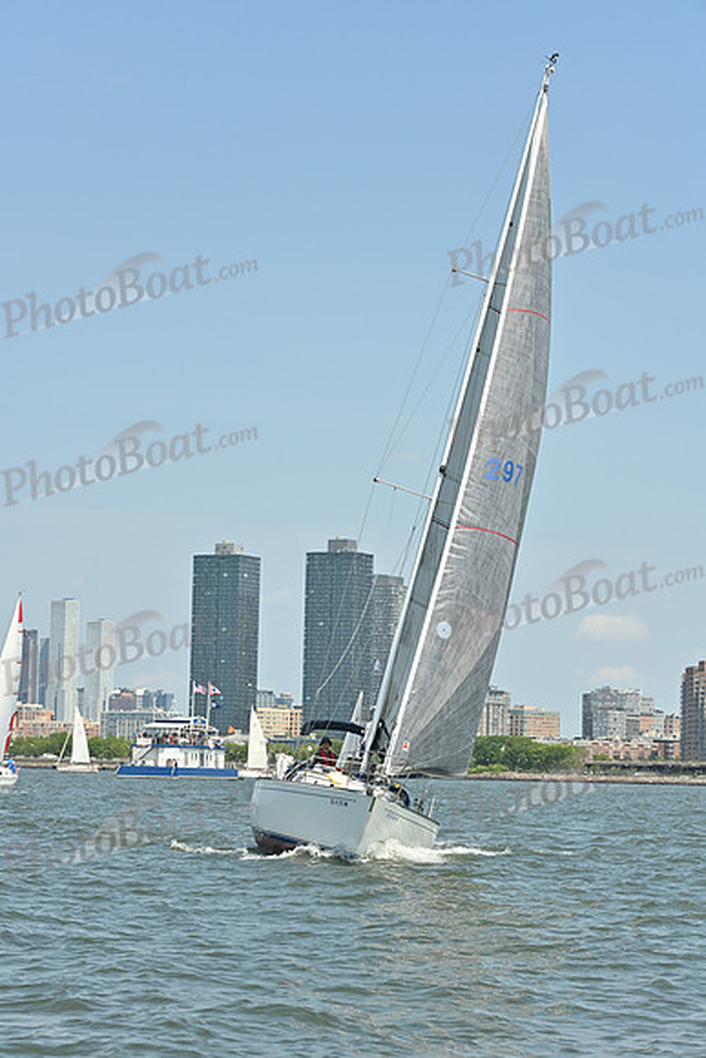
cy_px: 529
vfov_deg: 21.5
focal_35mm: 95
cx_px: 353
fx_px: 2793
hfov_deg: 14.4
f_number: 8
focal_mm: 95
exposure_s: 1/1000
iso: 320
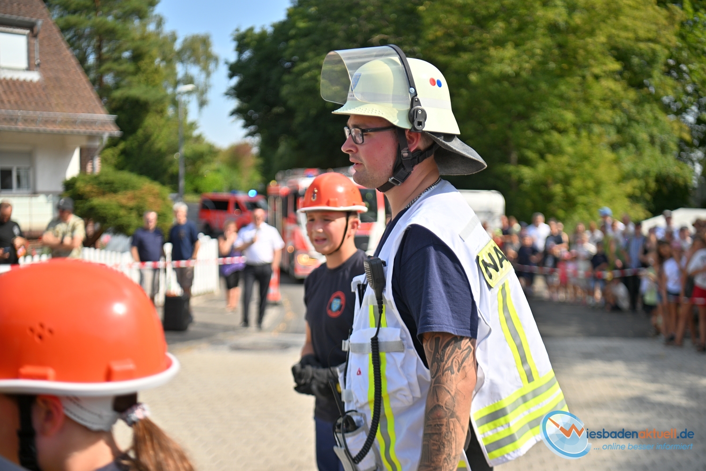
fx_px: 980
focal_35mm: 50
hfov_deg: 39.6
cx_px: 353
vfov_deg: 27.0
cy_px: 236
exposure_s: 1/1250
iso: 64
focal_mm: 50
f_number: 2.8
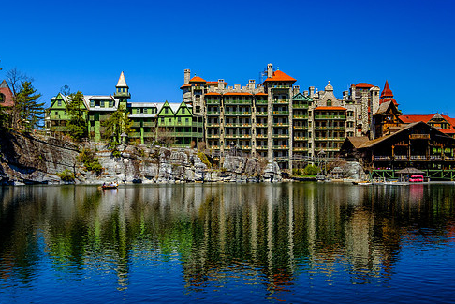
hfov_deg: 45.4
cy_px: 168
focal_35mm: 43
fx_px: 543
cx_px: 213
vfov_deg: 31.2
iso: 200
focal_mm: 24
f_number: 8
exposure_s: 1/200
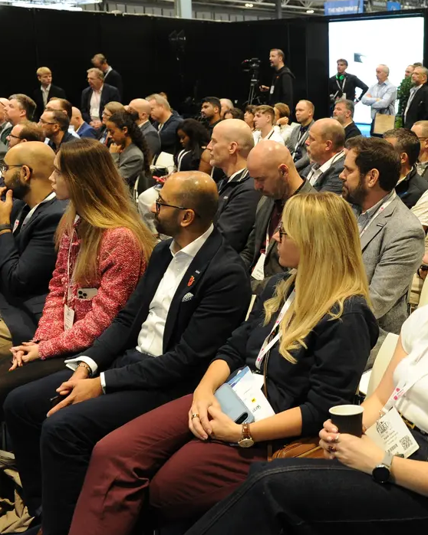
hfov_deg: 28.9
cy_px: 232
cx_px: 397
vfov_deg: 37.3
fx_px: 792
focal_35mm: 50
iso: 4000
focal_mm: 31
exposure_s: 1/125
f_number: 4.5
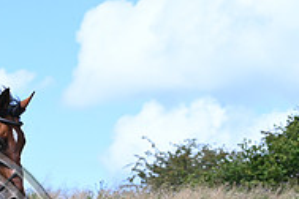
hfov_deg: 9.4
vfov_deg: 6.3
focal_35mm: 215
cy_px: 268
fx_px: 1786
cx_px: -103
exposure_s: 1/1250
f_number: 4.5
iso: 250
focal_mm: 70
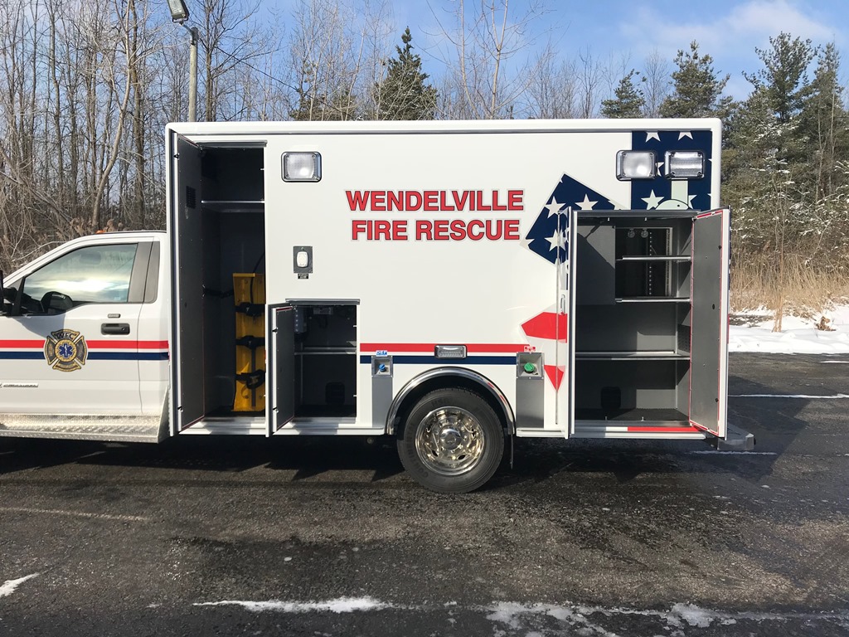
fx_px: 687
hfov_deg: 63.4
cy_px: 318
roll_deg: +0.4
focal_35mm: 28
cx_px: 424
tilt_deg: -2.3
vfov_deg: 49.7
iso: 20
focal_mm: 3.99
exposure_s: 1/4566
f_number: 1.8
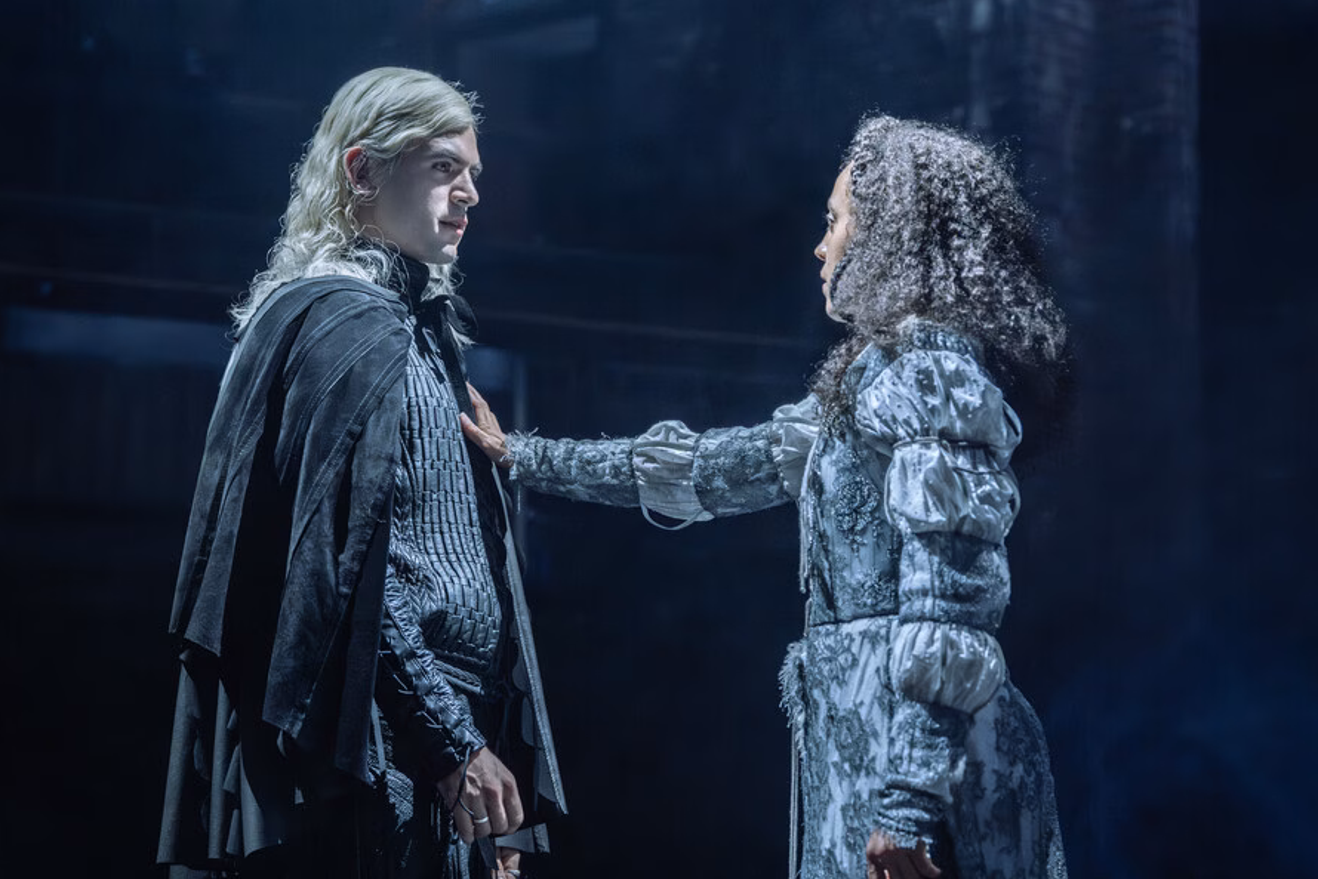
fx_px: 3406
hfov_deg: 21.9
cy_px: 438
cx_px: 659
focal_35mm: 93
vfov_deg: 14.7
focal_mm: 92
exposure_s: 1/80
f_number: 4
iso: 3200
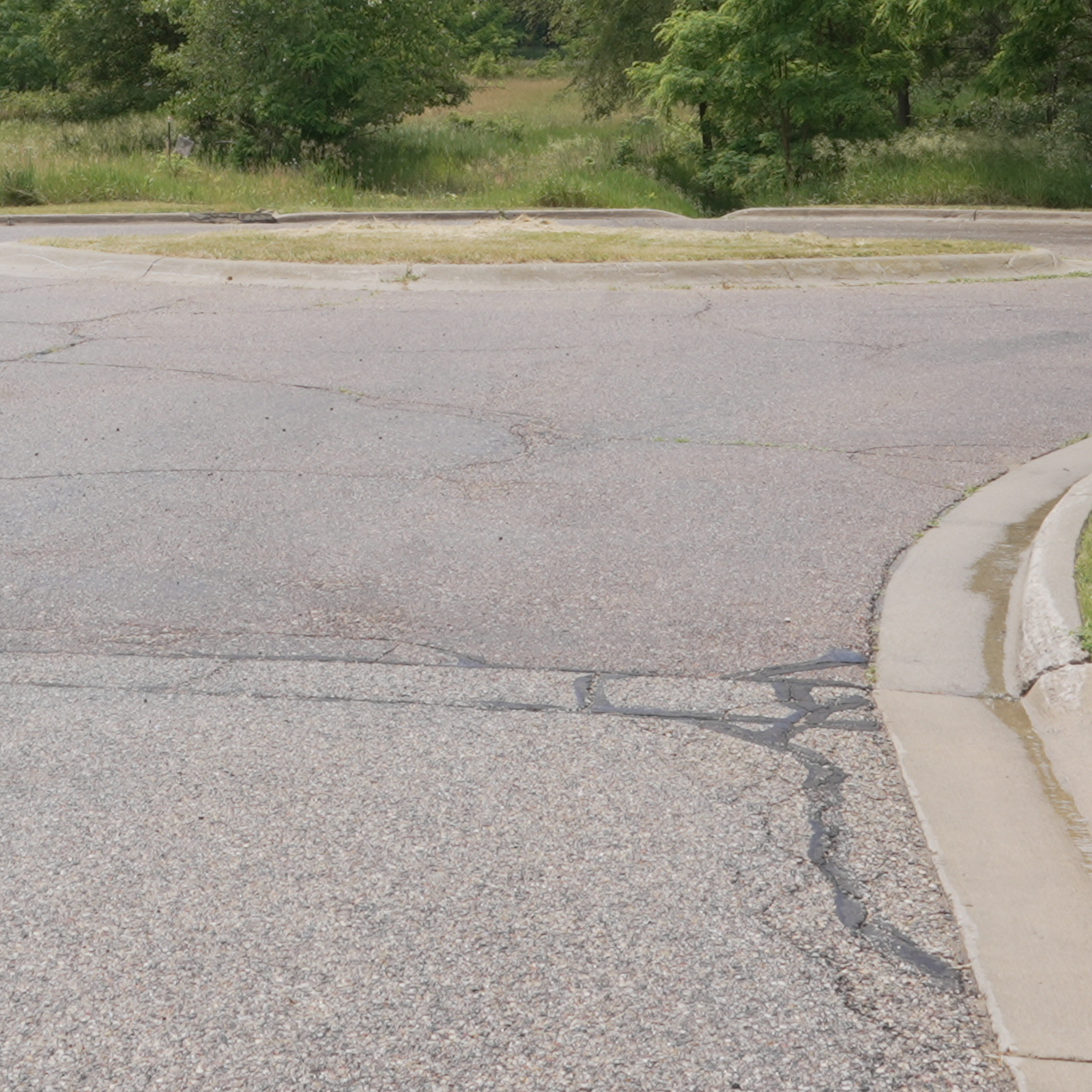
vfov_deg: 19.8
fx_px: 3034
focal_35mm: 85
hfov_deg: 20.4
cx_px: 401
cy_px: 17
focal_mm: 29
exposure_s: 1/50
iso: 100
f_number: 14
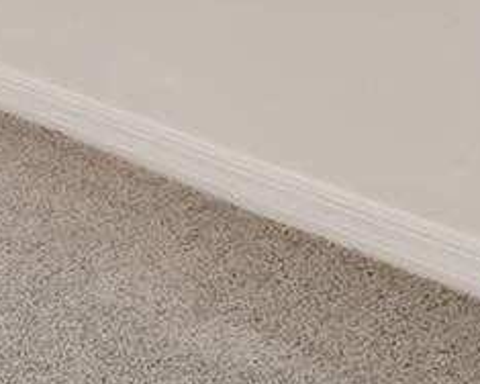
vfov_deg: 12.8
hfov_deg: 12.2
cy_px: -500
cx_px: -864
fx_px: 1364
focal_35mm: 96
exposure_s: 1/8
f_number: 7.1
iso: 100
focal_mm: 10
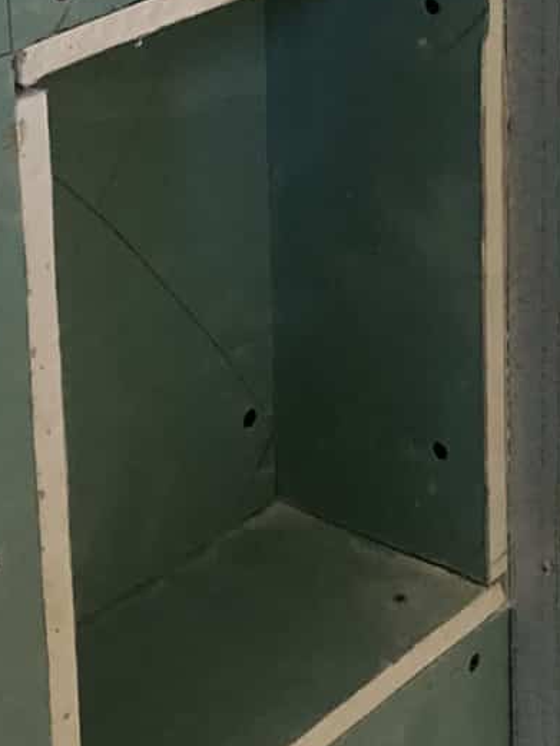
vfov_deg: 16.7
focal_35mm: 110
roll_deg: +0.1
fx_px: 2372
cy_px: -272
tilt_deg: -12.9
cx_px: 530
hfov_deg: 13.3
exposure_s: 1/14
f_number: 1.8
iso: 100
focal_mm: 3.99
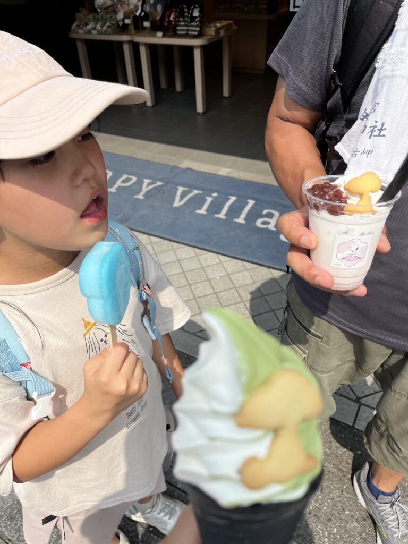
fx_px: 409
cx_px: 204
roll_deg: +2.1
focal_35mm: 26
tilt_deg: -37.6
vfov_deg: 67.3
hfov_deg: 53.1
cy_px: 272
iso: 50
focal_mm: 5.1
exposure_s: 1/4854
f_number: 1.6
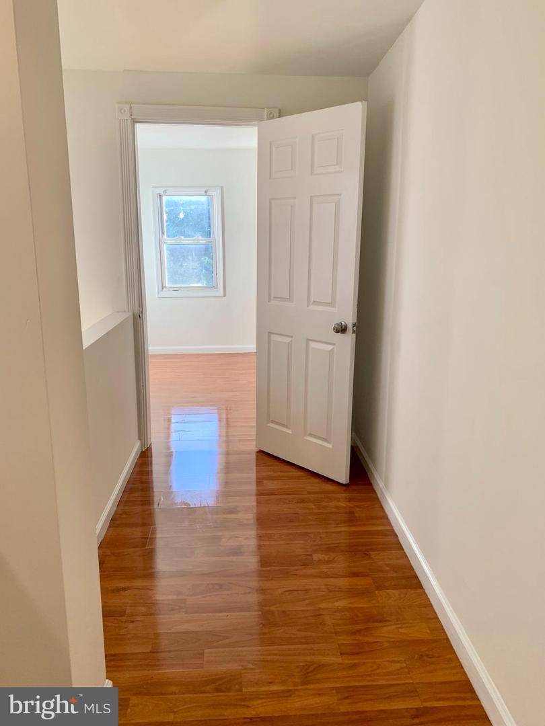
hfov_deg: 53.1
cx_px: 272
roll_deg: +0.6
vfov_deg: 67.3
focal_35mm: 26
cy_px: 363
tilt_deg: -10.3
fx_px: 546
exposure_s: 1/60
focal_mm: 4.25
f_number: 1.8
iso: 50
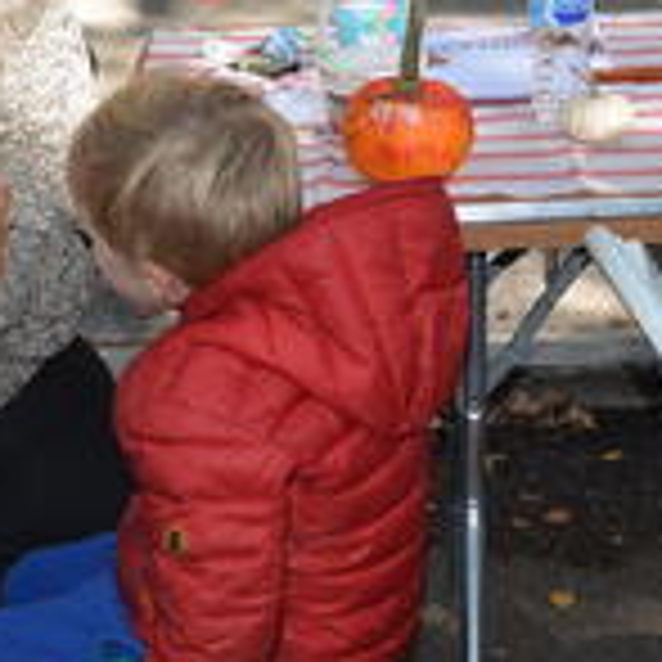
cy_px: 86
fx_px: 2293
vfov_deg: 16.2
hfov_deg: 16.3
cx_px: 527
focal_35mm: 106
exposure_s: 1/200
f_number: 4.5
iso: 100
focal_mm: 26
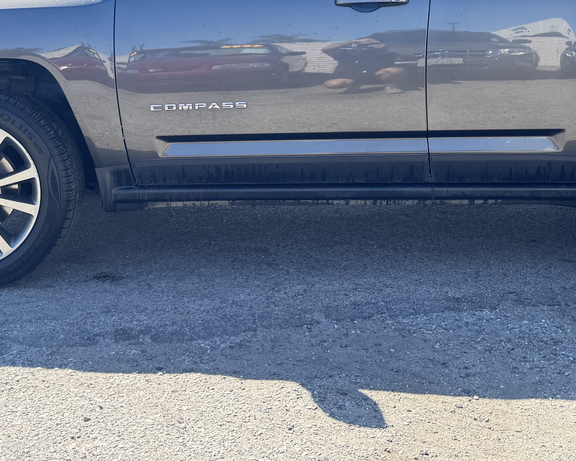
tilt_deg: -2.6
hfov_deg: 34.5
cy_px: 7
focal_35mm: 54
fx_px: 920
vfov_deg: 26.7
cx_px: 373
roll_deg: -1.7
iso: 80
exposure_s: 1/912
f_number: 1.78
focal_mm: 6.76
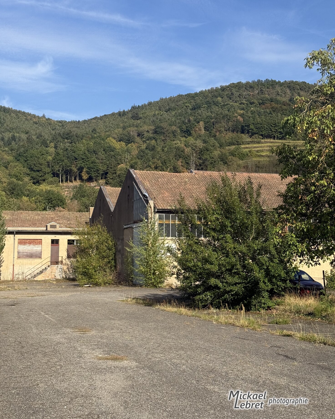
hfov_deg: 29.7
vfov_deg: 36.6
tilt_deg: +6.5
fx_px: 632
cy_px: 199
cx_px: 167
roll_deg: -0.8
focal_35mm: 51
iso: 64
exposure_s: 1/3704
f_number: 1.78
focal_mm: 6.76
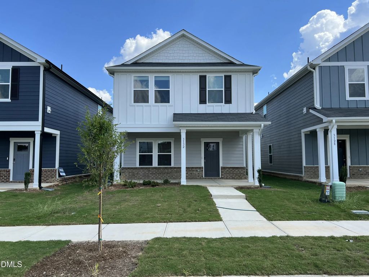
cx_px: 184
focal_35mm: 26
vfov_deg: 53.1
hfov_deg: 67.3
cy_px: 138
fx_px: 277
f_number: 1.5
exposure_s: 1/2208
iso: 50
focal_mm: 5.7
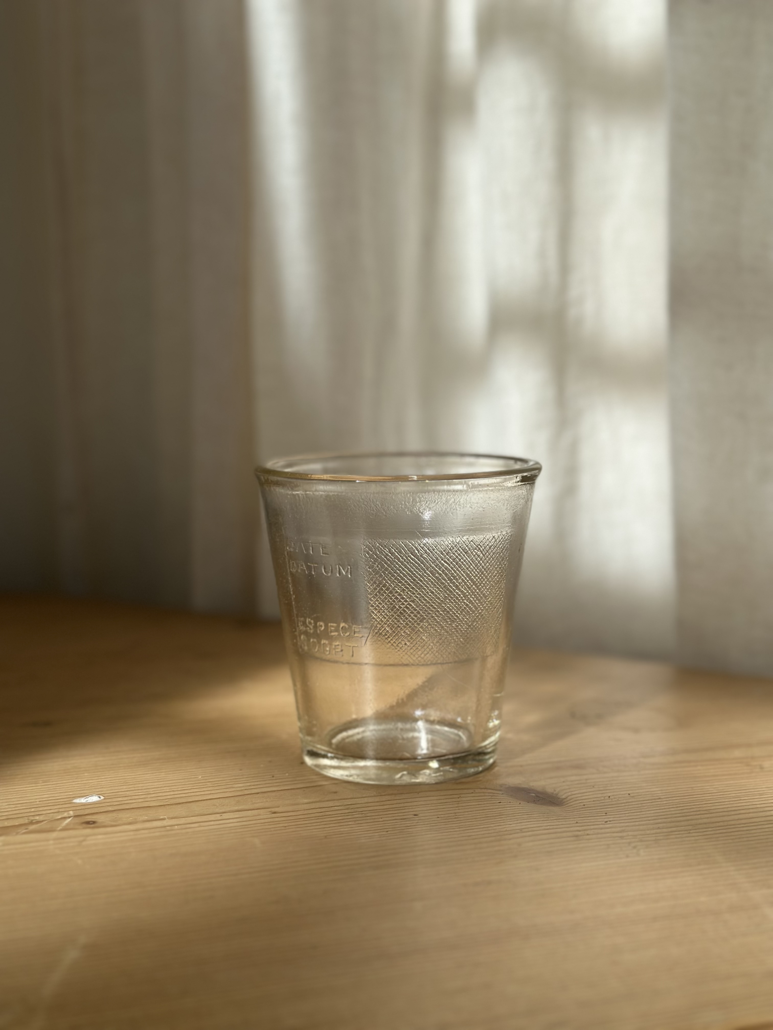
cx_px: 386
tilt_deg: -6.5
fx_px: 1429
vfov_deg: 39.7
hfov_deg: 30.3
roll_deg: -1.0
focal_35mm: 48
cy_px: 515
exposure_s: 1/1157
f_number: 1.78
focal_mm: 6.86
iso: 80
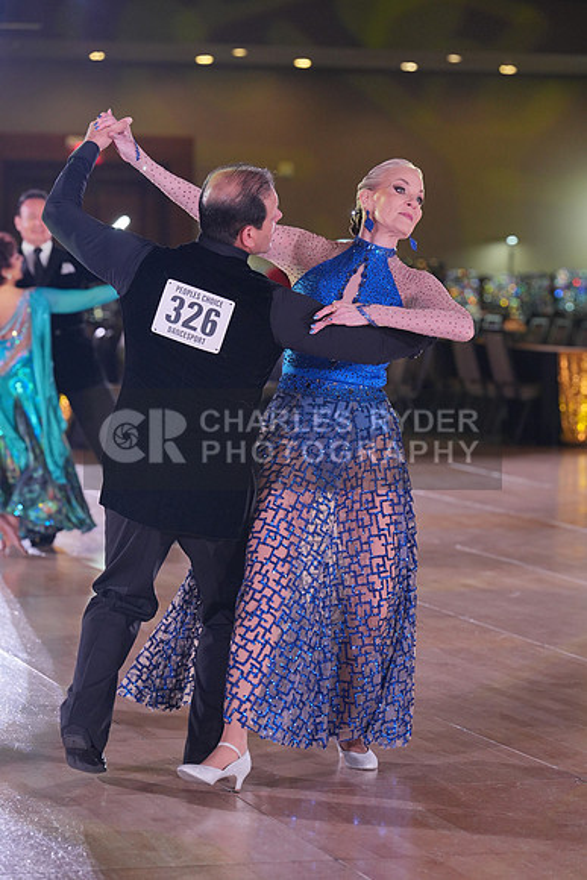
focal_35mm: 135
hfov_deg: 10.2
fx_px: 3300
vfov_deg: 15.2
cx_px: 294
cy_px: 440
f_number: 4
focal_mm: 135
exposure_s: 1/400
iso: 1600
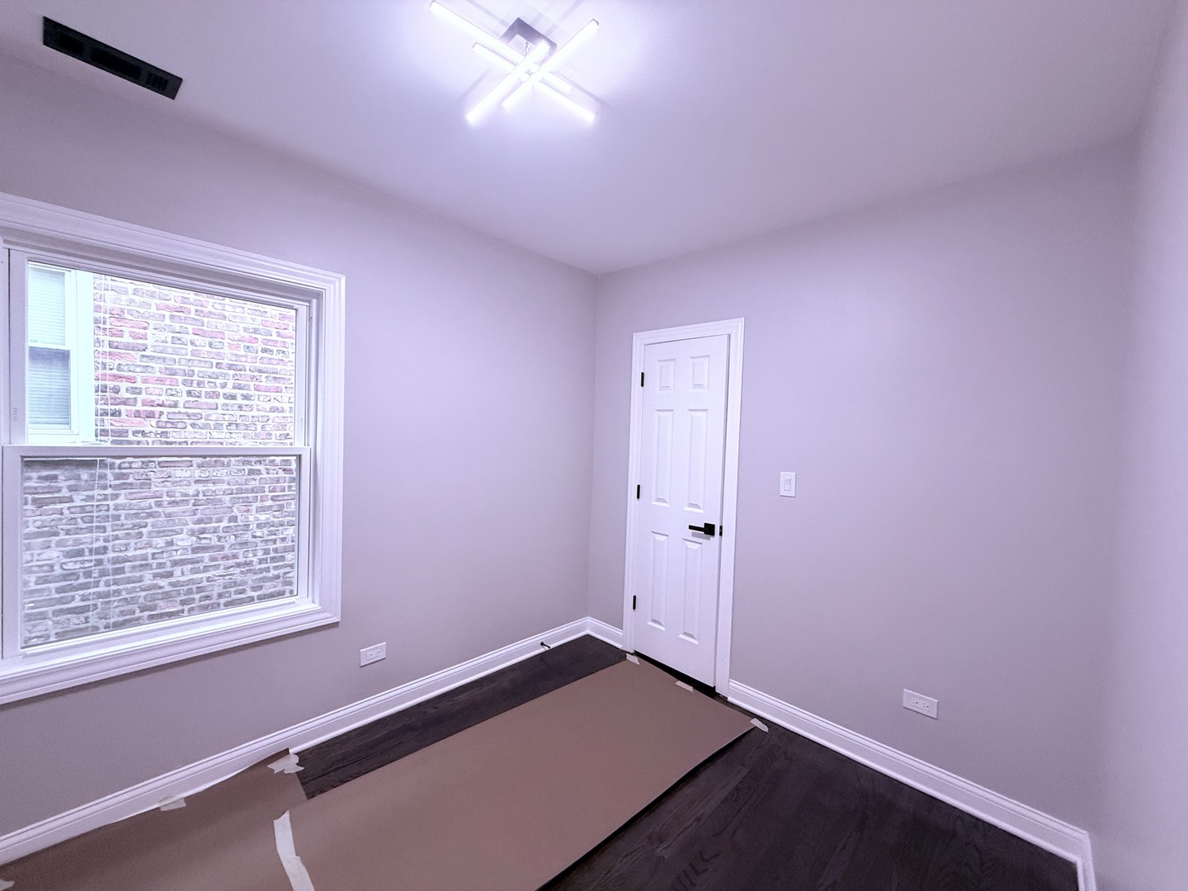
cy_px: 446
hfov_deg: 102.1
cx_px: 594
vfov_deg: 85.7
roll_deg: -1.8
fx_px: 480
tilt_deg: -1.7
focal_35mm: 14
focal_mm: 2.22
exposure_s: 1/79
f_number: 2.2
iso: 320
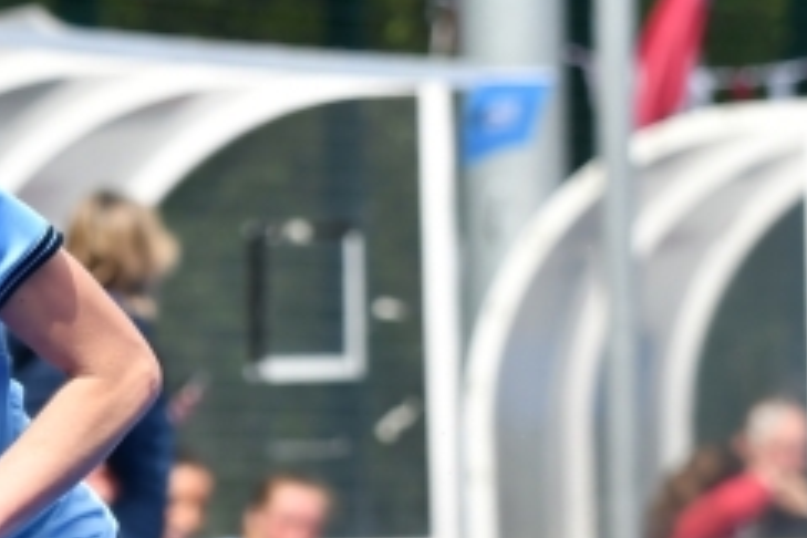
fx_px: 19210
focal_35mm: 857
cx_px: 83
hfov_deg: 2.4
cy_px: 719
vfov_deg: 1.6
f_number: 4
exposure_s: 1/1000
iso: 100
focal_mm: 130
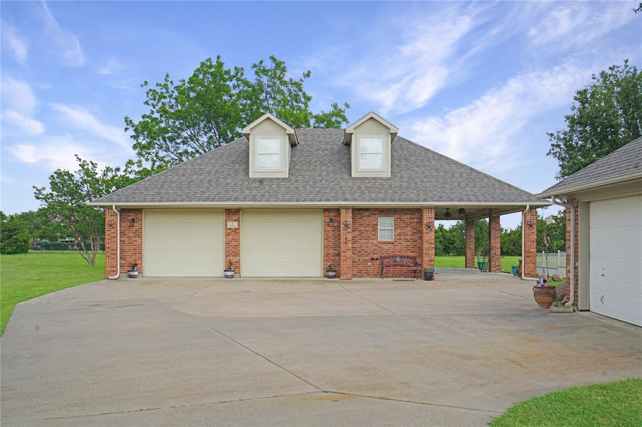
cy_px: 214
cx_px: 321
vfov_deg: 37.8
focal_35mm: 35
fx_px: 624
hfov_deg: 54.4
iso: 100
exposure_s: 1/160
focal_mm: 35
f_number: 10
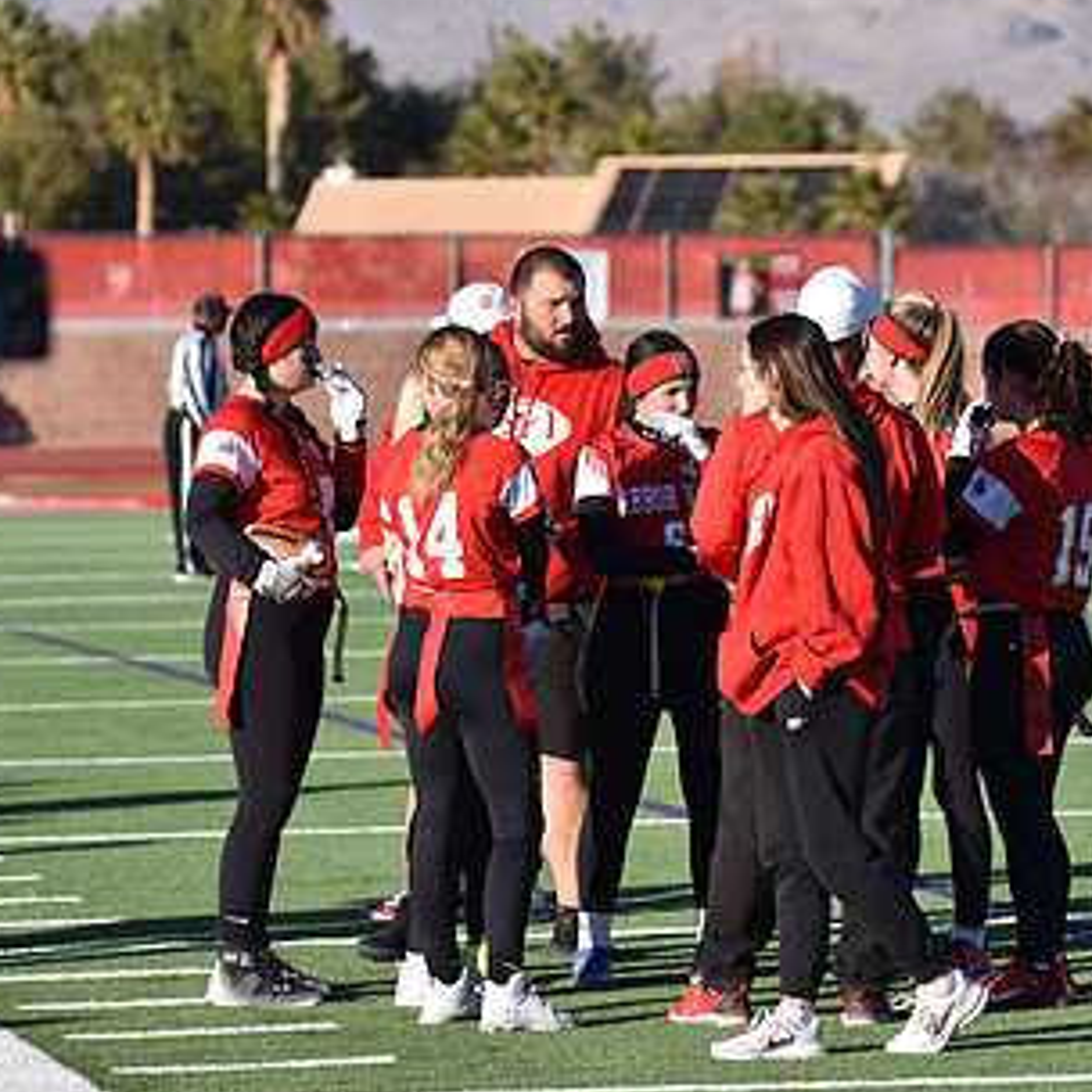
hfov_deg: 7.2
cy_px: 523
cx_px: 672
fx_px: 8673
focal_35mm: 243
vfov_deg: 7.2
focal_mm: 150
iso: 640
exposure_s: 1/4000
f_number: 5
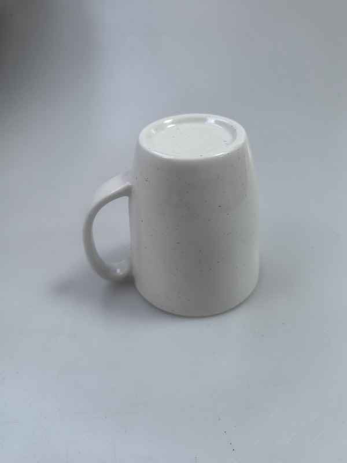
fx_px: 361
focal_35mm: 27
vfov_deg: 65.3
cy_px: 232
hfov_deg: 51.4
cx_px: 174
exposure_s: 1/100
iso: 160
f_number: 2
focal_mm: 6.35
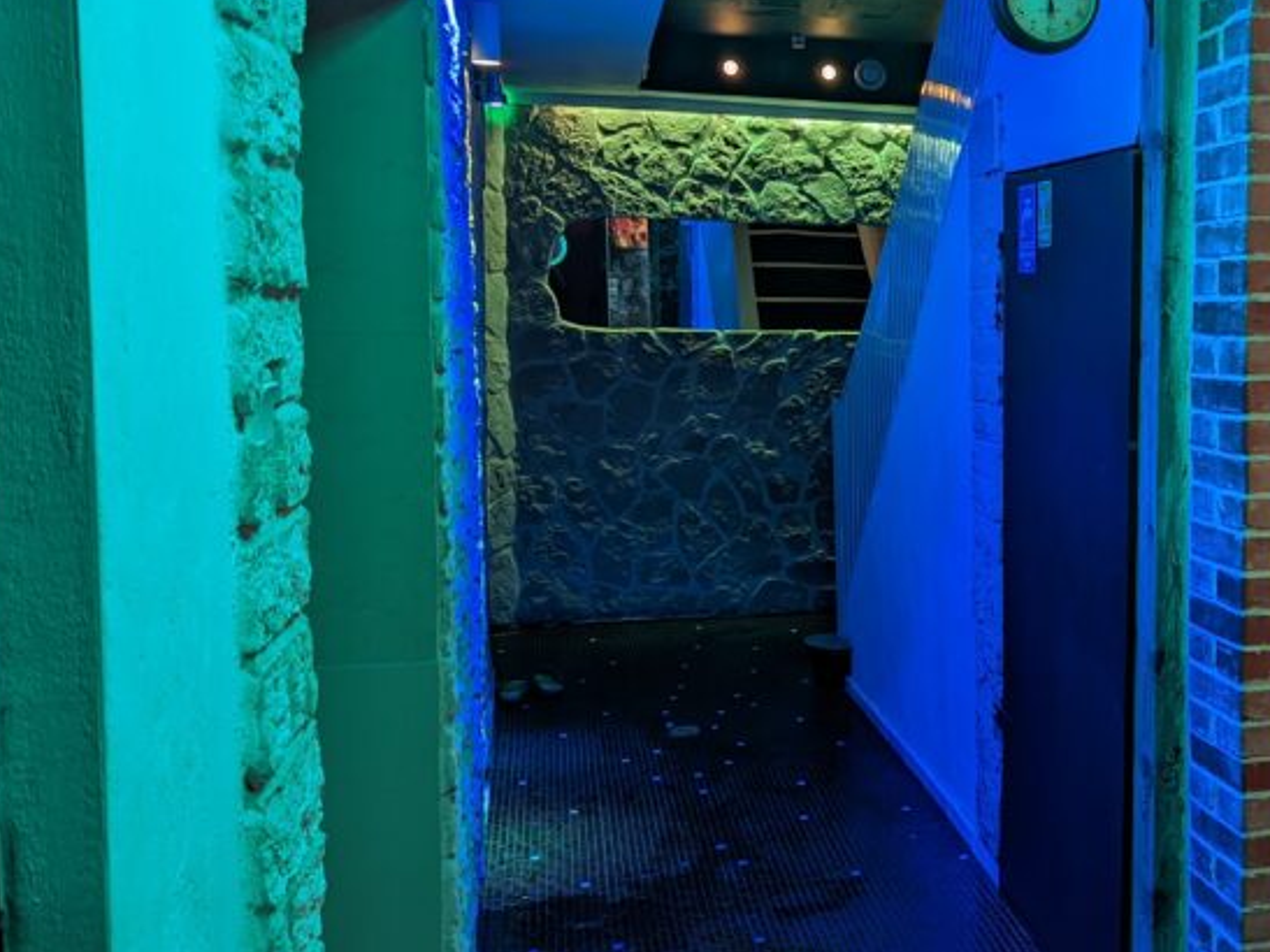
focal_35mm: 45
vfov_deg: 32.2
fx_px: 1651
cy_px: 454
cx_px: 1012
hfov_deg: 40.4
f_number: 1.85
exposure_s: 1/10.9
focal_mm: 6.81
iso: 205
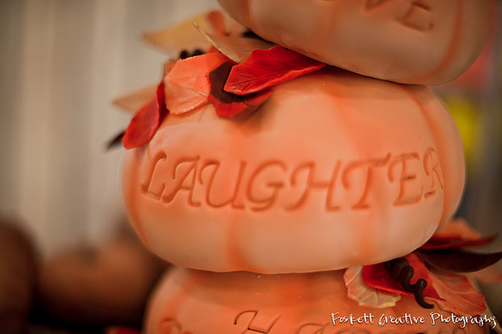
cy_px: 167
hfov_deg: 39.6
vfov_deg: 27.0
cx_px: 251
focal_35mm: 50
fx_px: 697
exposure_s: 1/200
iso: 640
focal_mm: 50
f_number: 1.4
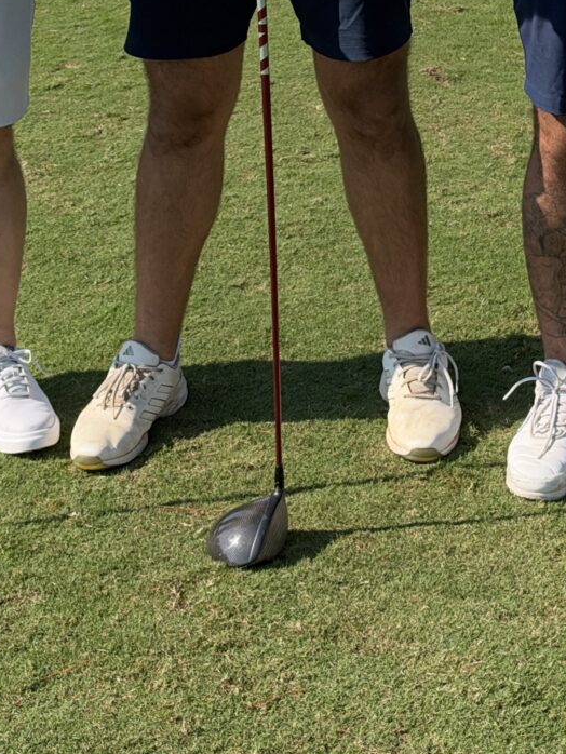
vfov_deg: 20.3
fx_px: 1917
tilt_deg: -8.6
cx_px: 436
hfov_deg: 16.7
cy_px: -239
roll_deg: -0.2
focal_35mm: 88
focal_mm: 6.93
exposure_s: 1/3378
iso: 64
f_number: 1.8
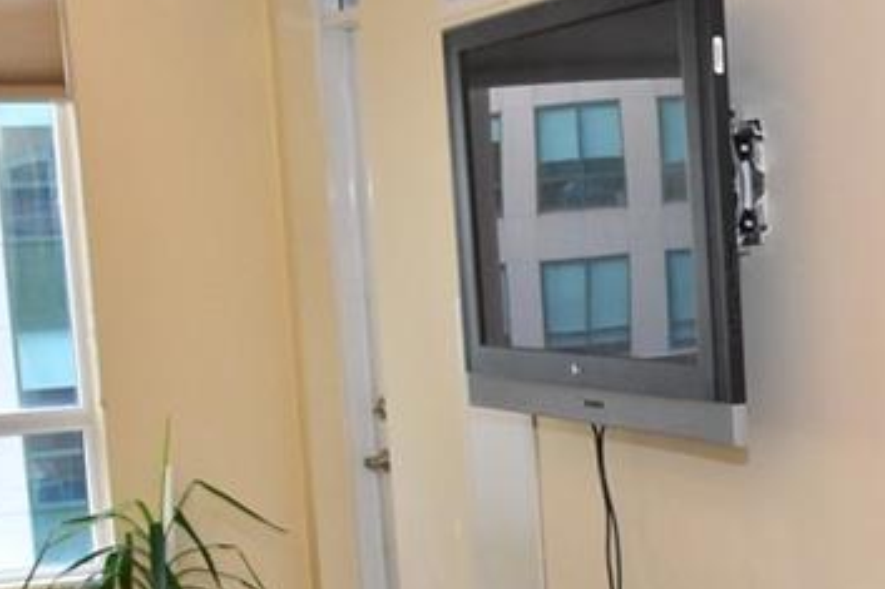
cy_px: 612
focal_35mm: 87
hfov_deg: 22.6
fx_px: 2138
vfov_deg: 15.4
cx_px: 865
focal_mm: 20
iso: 2500
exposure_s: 1/60
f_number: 11
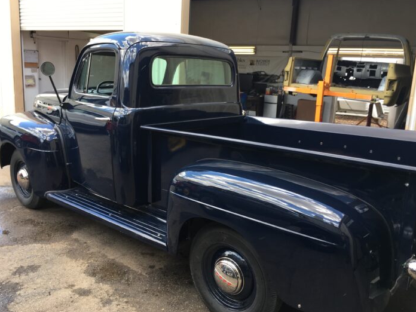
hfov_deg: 56.8
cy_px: 154
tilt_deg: -11.1
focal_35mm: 32
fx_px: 385
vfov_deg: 44.2
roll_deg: -0.9
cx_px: 209
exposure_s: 1/120
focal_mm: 4.15
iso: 25
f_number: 2.2
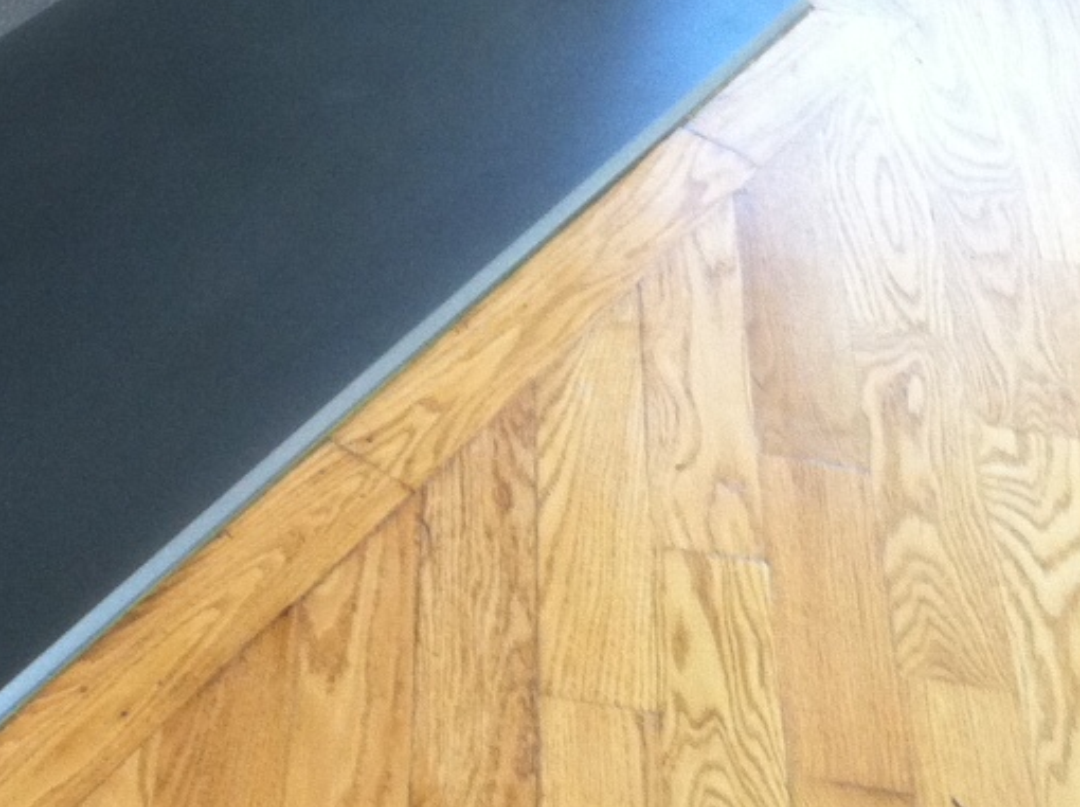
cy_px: 110
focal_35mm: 89
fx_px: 2773
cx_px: -57
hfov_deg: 21.1
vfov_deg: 16.4
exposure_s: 1/15
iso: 125
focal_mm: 3.85
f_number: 2.8
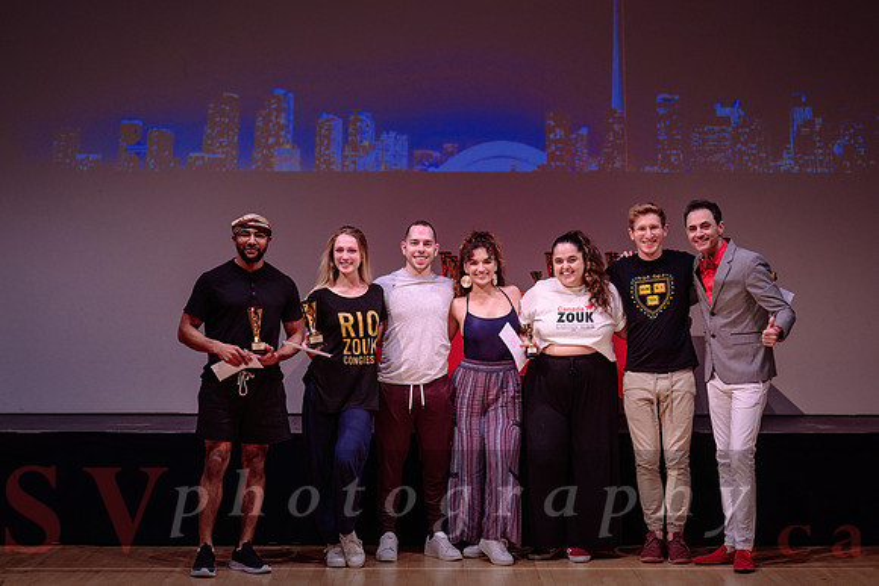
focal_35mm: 85
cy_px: 252
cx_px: 440
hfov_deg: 23.9
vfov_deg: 16.1
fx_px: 2078
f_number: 3.2
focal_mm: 70
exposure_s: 1/400
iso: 1000
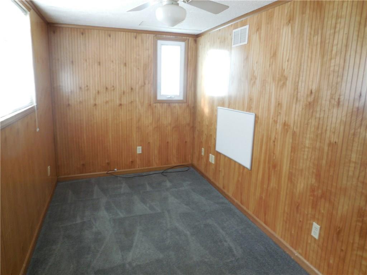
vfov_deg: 54.9
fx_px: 265
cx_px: 184
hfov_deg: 69.4
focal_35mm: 25
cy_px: 138
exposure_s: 1/30
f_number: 3.1
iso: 280
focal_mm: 4.5
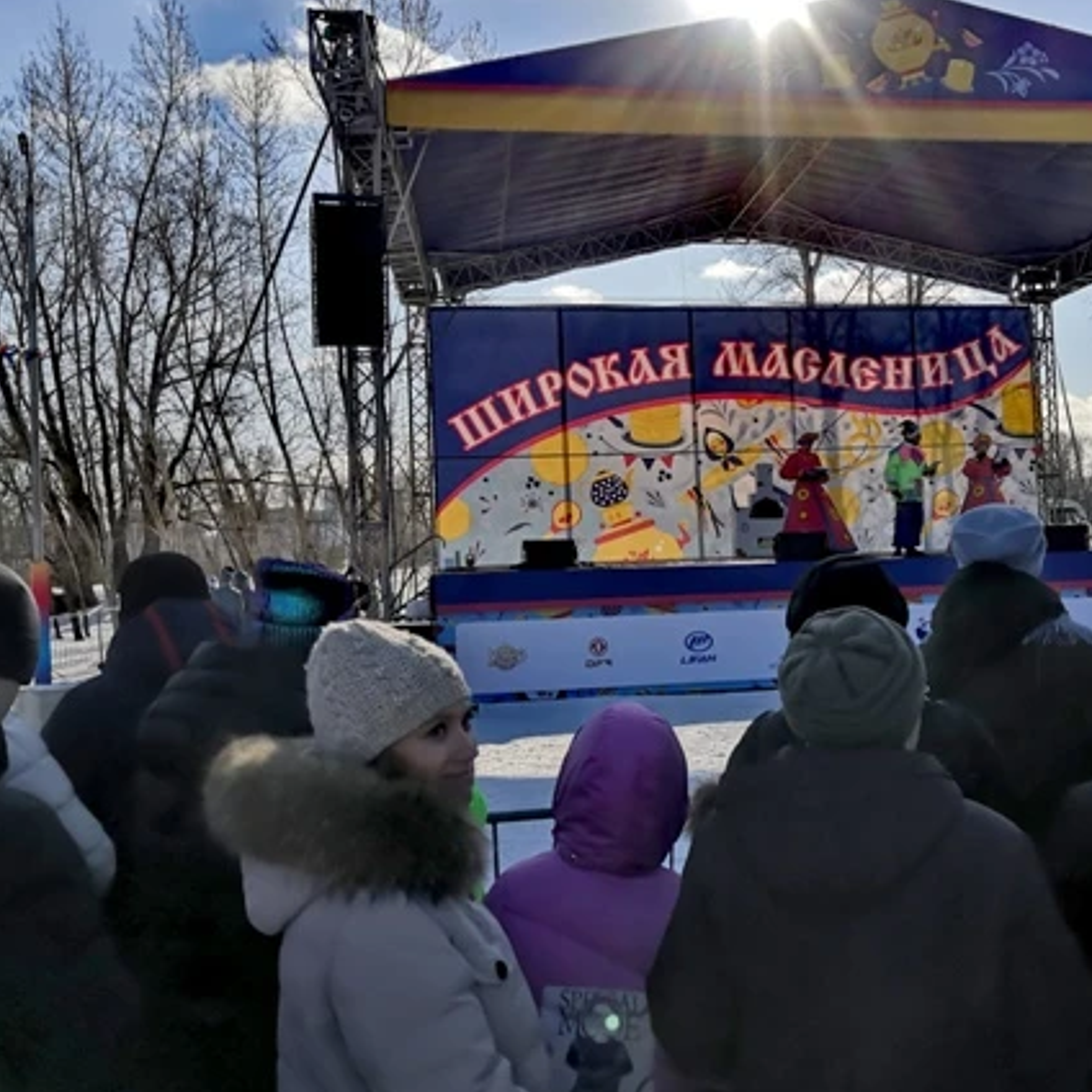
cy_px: 482
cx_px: 695
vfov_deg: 46.0
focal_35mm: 36
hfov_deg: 45.6
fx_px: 1285
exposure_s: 1/4348
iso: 50
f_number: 1.8
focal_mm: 3.95
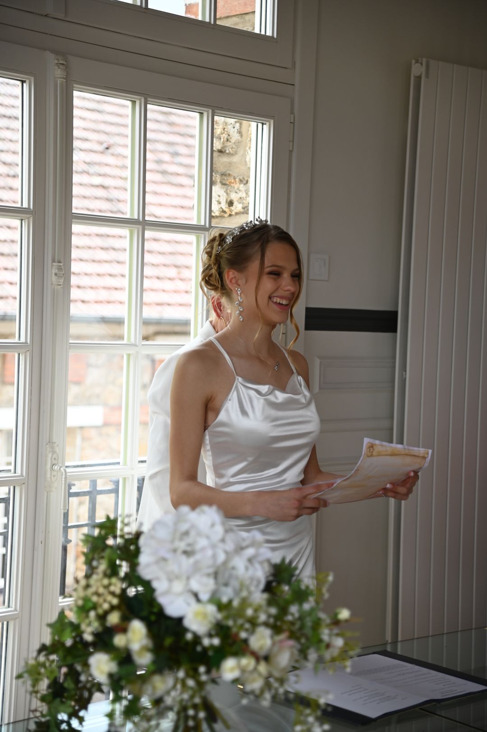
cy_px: 366
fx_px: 1422
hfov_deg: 19.4
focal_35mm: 70
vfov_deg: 28.9
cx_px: 244
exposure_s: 1/250
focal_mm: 70
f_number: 4
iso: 360
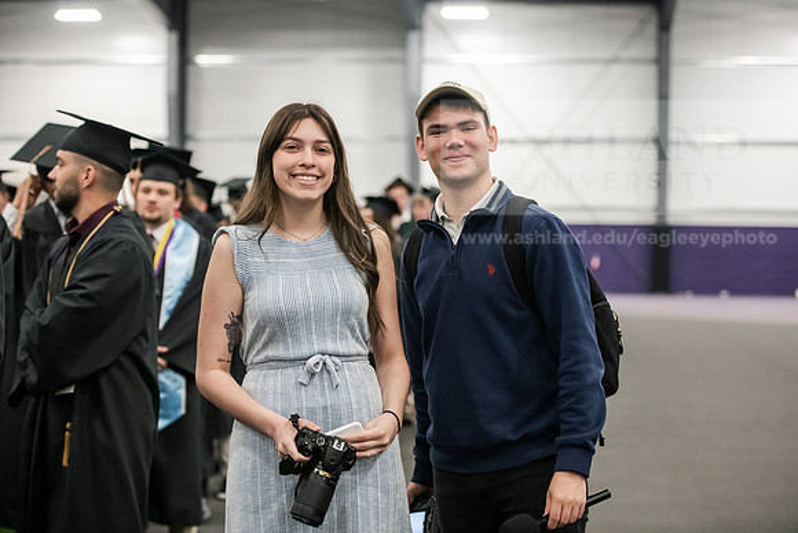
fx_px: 1552
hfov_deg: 28.8
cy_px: 266
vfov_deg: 19.5
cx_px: 399
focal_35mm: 70
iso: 4000
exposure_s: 1/250
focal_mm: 70
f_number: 3.2
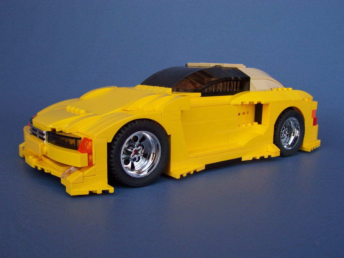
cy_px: 129
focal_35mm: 37
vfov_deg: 38.7
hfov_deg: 50.1
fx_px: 368
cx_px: 172
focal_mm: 5.6
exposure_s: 1/180
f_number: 2.8
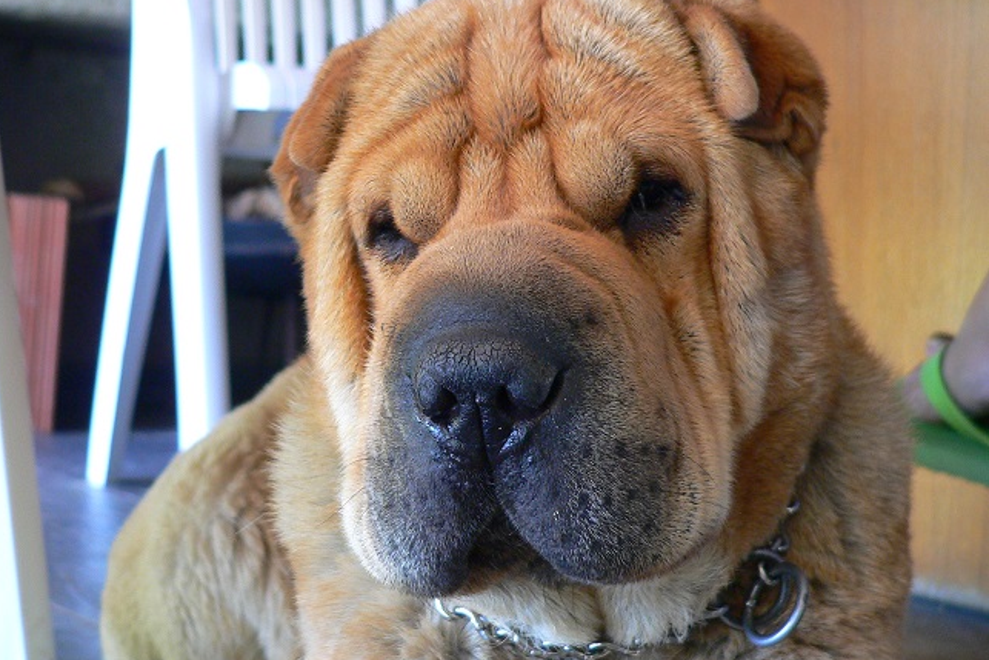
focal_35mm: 83
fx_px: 2281
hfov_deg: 24.5
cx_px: 491
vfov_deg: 16.5
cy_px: 301
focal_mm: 13.2
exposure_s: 1/25
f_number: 2.8
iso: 200
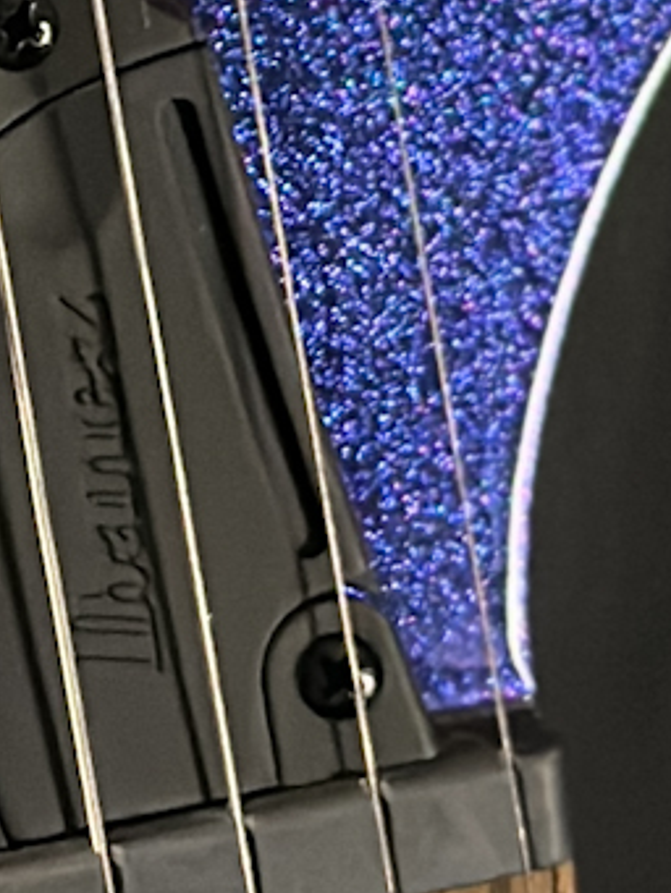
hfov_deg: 5.1
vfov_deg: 6.8
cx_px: -191
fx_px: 7439
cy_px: -539
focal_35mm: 288
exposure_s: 1/40
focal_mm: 6.86
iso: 640
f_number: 1.8
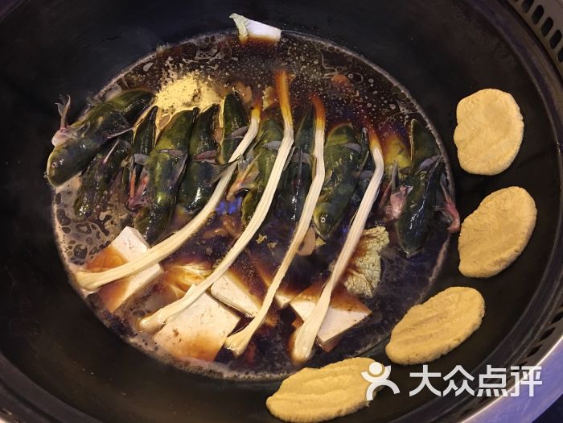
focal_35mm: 29
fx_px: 472
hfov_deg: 61.7
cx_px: 282
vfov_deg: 48.2
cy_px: 212
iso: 100
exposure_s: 1/10
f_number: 2.2
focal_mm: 4.15
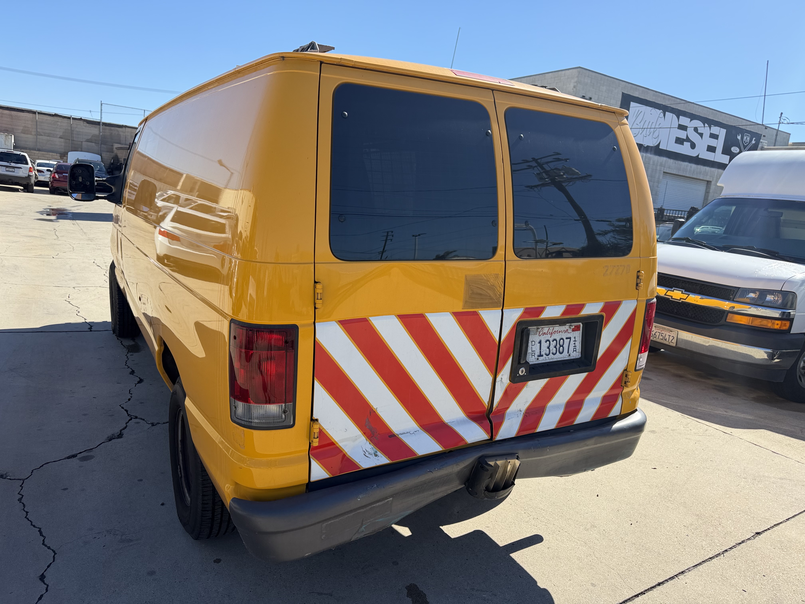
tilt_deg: -9.6
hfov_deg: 71.6
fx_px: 558
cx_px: 402
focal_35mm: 24
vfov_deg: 56.8
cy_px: 302
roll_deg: -5.7
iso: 80
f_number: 1.78
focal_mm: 6.76
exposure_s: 1/2907
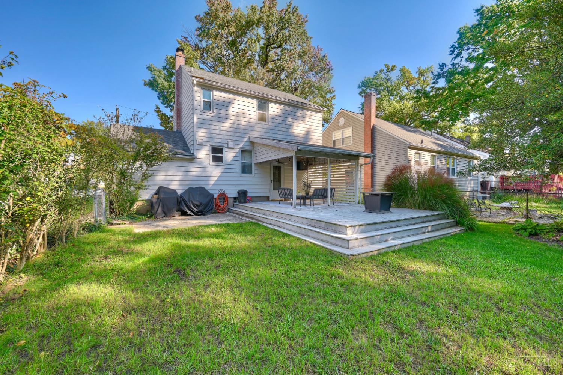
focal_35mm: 14
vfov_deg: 81.2
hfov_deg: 104.3
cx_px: 282
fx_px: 219
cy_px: 188
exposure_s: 1/15
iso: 100
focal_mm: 14
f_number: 10
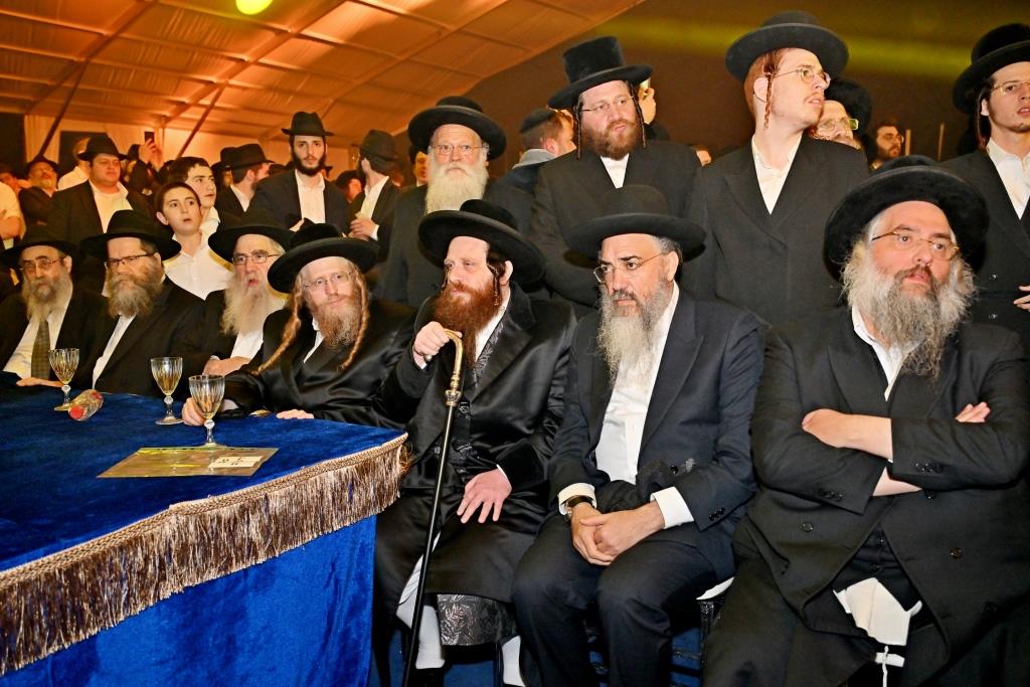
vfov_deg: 42.3
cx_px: 515
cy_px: 344
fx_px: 887
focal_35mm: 31
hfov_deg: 60.3
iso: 1000
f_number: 4
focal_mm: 31
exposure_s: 1/200
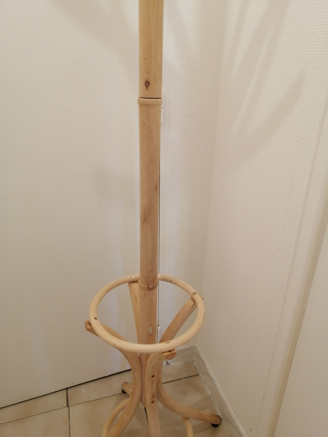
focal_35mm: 26
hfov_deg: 53.1
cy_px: 218
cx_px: 164
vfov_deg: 67.3
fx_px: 328
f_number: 1.8
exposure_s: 1/33.3
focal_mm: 3.96
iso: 250
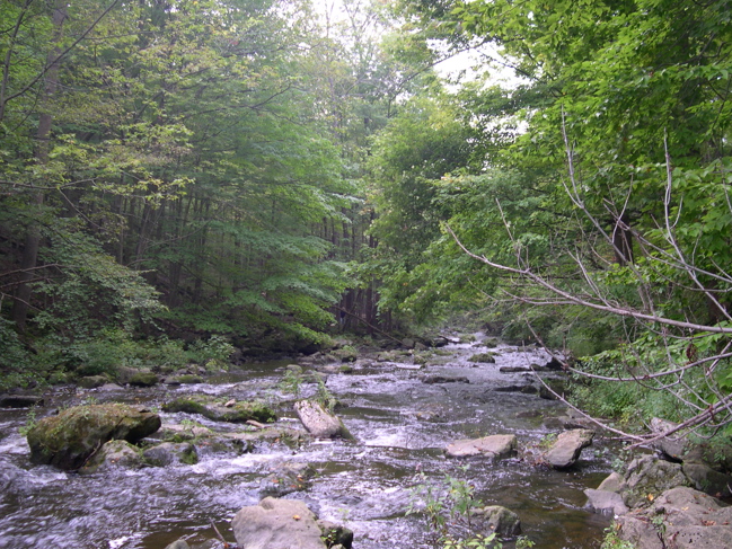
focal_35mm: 39
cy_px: 272
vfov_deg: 36.8
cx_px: 370
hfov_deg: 47.9
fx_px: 825
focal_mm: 8
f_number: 2.8
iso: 100
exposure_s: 1/33.5
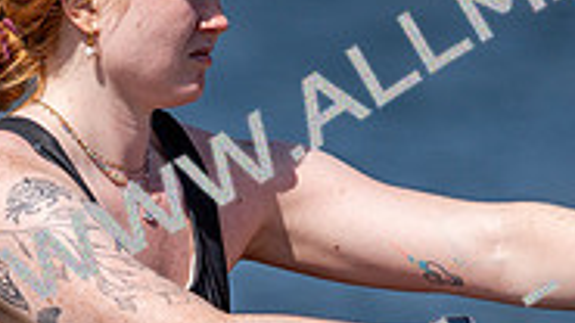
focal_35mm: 1566
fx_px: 23873
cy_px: 309
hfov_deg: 1.4
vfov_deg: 0.8
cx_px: 382
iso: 200
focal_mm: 478
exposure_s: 1/2000
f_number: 6.3
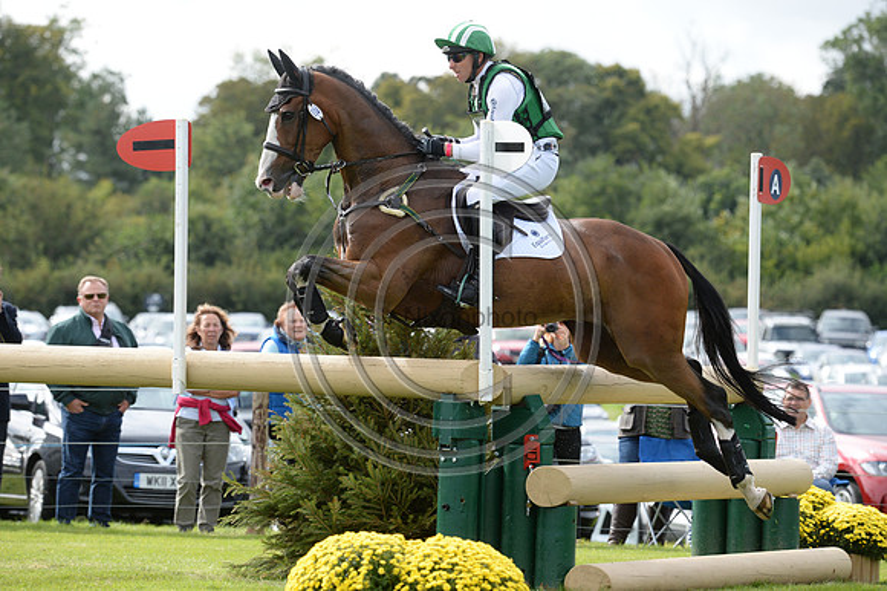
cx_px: 444
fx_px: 6648
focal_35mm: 270
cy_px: 296
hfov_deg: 7.6
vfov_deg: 5.1
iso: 800
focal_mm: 270
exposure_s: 1/1000
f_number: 7.1
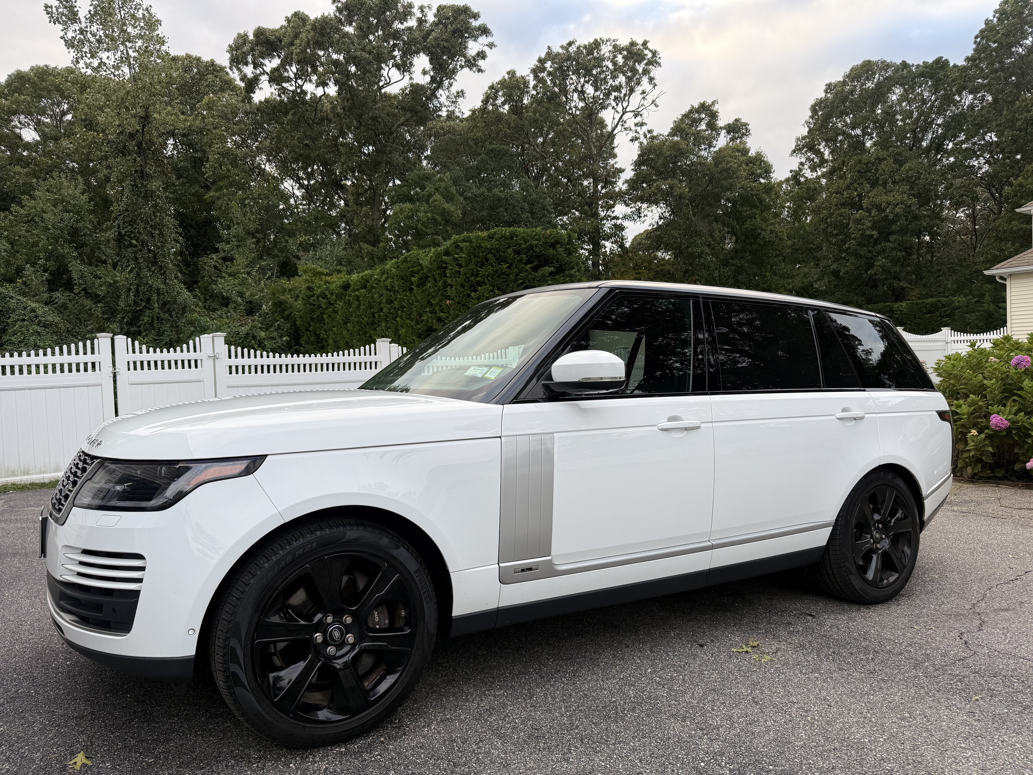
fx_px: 716
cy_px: 388
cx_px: 516
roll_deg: +2.0
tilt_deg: -0.3
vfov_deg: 56.8
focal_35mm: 24
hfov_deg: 71.6
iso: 80
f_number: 1.78
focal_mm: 6.76
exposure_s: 1/374
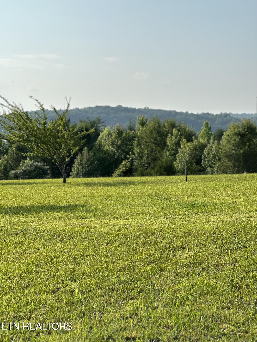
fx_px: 762
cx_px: 128
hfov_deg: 19.1
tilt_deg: -1.9
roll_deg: +1.9
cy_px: 171
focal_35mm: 77
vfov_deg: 25.3
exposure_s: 1/995
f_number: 2.8
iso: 32
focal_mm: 9
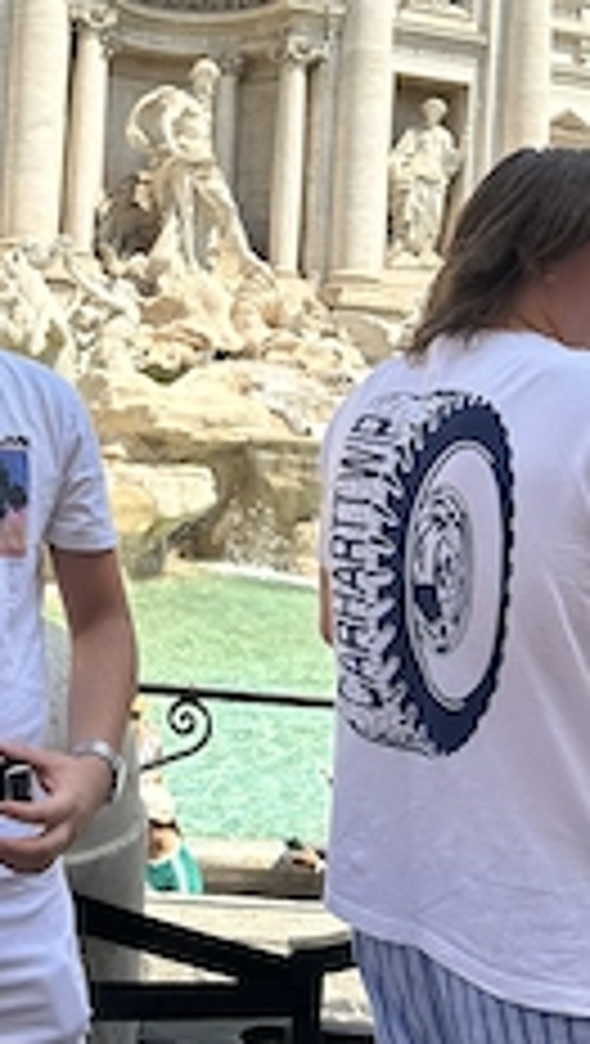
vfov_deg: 44.4
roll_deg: -4.6
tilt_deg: +3.4
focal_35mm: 45
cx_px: 54
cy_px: 306
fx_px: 1248
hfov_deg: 25.7
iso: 80
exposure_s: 1/4762
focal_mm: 6.86
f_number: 1.78
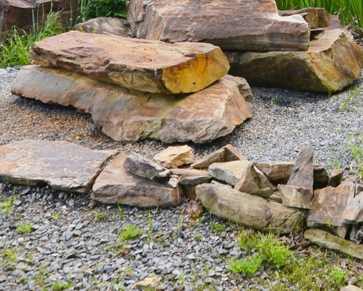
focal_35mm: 53
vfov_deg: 25.4
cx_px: 319
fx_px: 565
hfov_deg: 33.9
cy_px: -71
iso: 160
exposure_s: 1/125
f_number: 5.6
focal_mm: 11
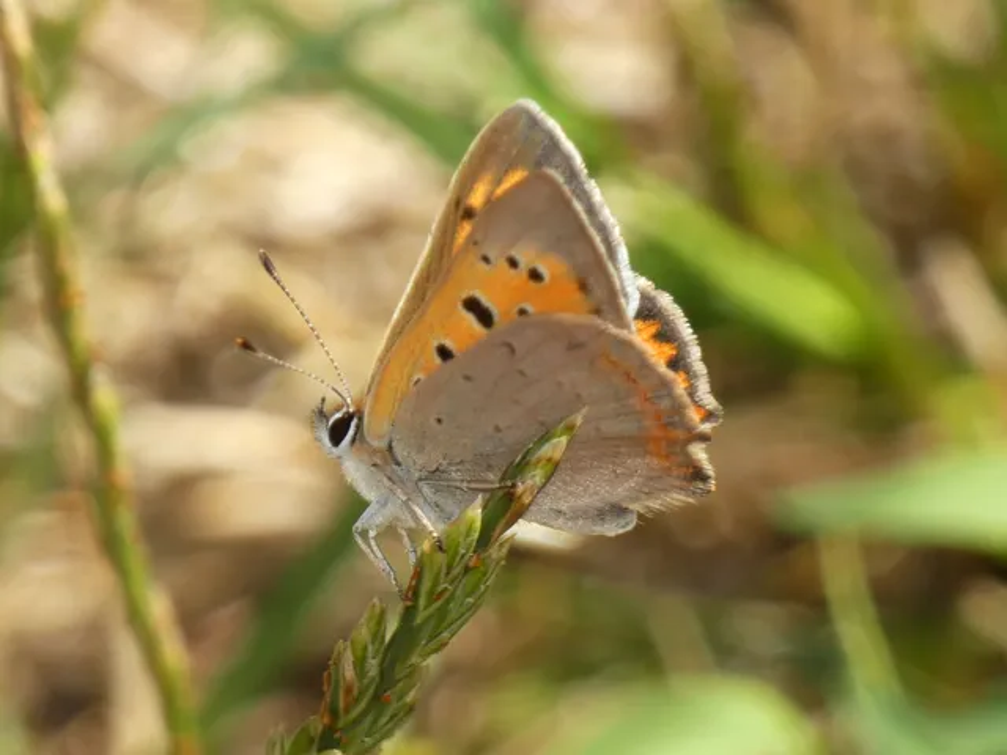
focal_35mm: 515
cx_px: 504
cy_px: 378
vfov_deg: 2.9
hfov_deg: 3.8
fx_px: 14982
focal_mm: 92.3
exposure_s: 1/100
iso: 100
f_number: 5.6
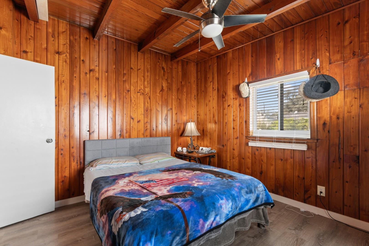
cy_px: 123
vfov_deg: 77.3
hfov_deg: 100.4
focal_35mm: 15
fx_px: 154
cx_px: 184
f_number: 4.5
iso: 100
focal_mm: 10
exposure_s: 1/2
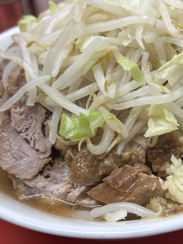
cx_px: 116
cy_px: 121
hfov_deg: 31.4
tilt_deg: -41.6
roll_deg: +4.0
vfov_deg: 41.2
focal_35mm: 46
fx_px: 324
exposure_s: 1/100
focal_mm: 5.7
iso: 50
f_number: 1.5
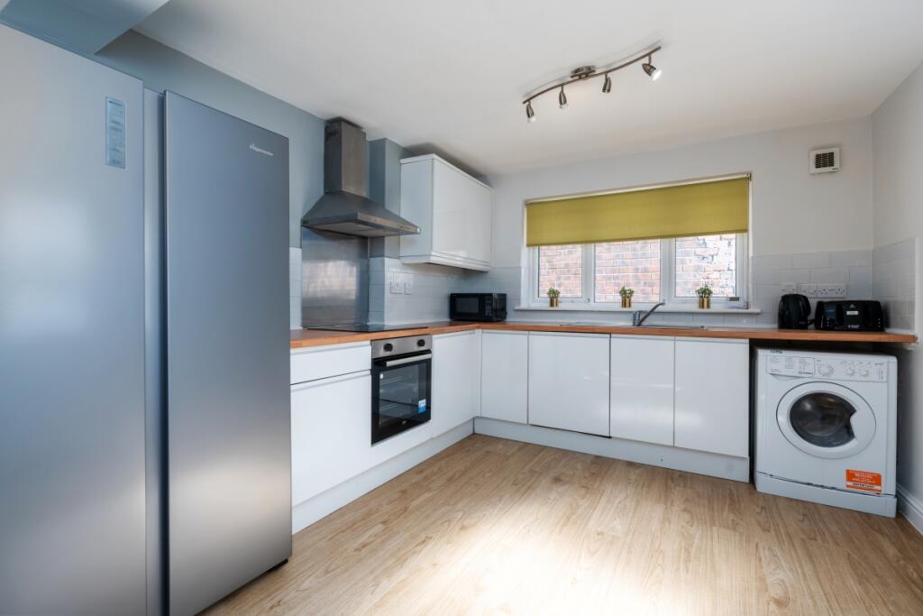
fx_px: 410
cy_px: 308
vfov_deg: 73.8
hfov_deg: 96.7
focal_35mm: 16
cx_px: 462
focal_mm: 16
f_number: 7.1
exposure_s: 1/200
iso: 320
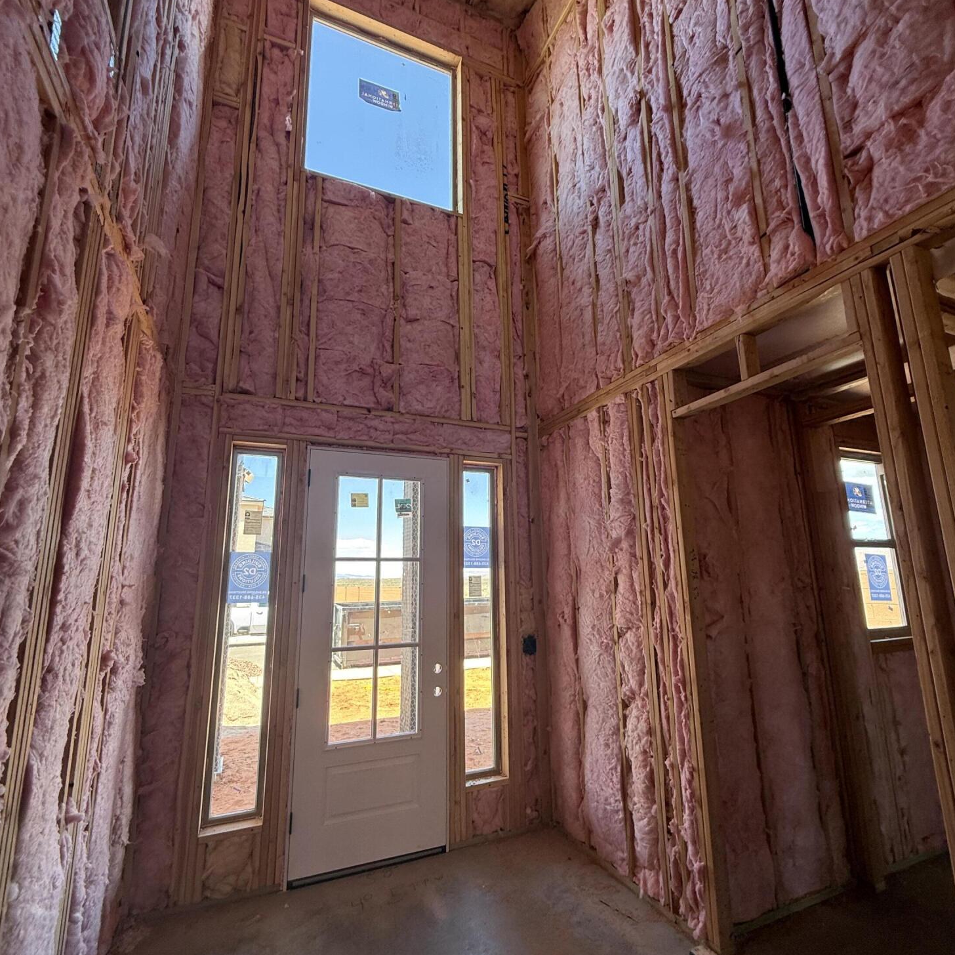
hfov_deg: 84.0
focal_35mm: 17
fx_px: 531
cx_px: 488
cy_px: 482
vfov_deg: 84.0
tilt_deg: +12.2
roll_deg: +2.7
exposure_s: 1/99
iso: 80
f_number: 2.2
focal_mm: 2.22
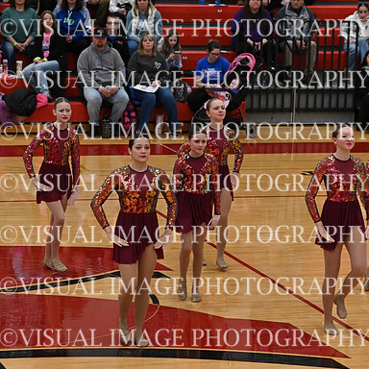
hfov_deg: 9.9
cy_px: 209
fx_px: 2135
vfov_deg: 9.9
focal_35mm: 177
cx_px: 185
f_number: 4
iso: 3200
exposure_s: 1/400
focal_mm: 92
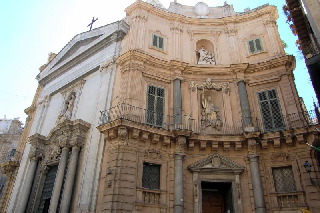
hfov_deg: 67.4
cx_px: 160
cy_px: 106
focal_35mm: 27
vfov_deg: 47.9
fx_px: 240
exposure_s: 1/160
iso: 200
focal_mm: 18
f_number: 6.3
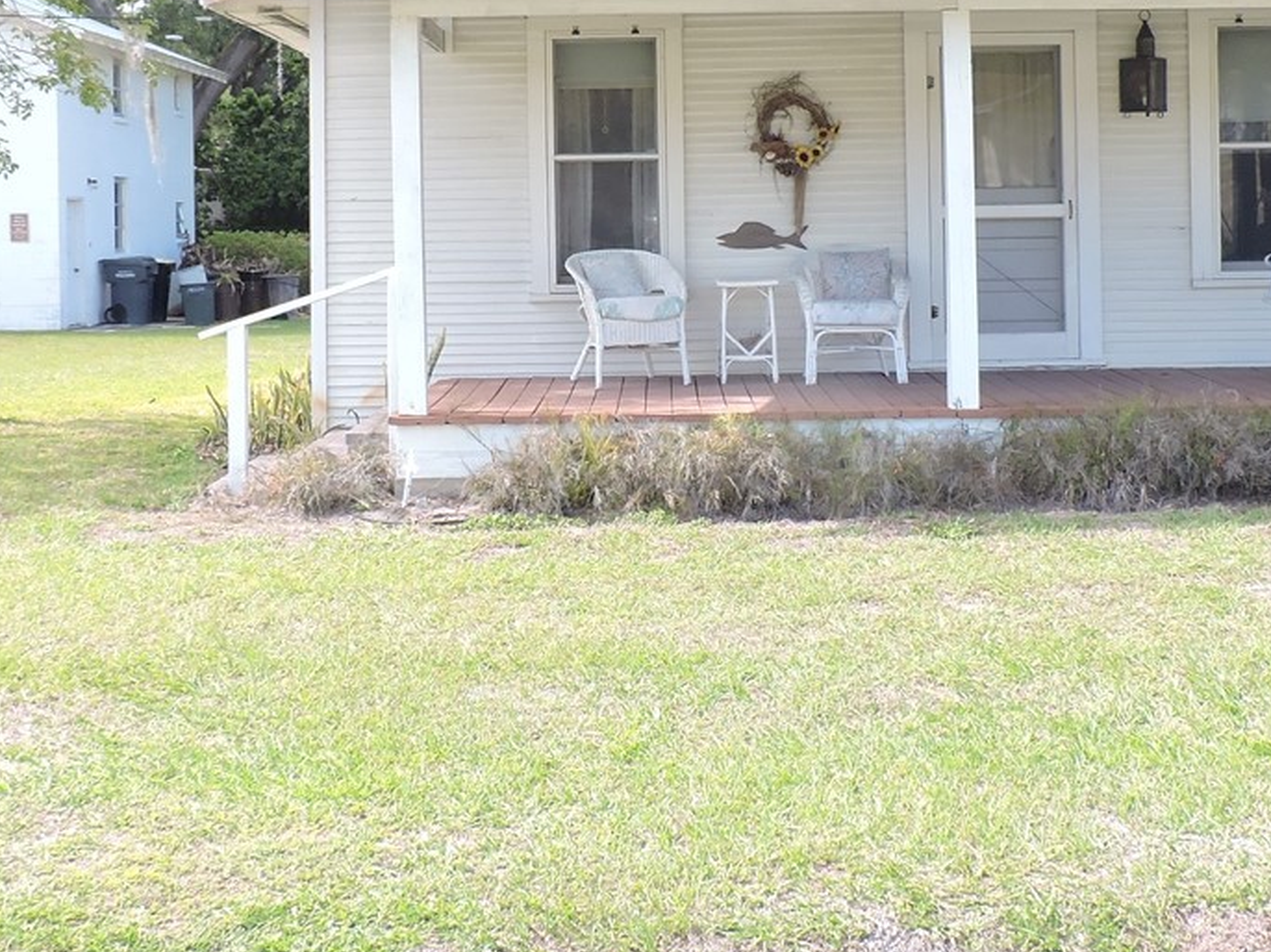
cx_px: 669
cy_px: 222
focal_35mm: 56
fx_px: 2055
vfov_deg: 25.7
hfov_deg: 34.4
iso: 110
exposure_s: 1/250
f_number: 3
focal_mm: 4.3
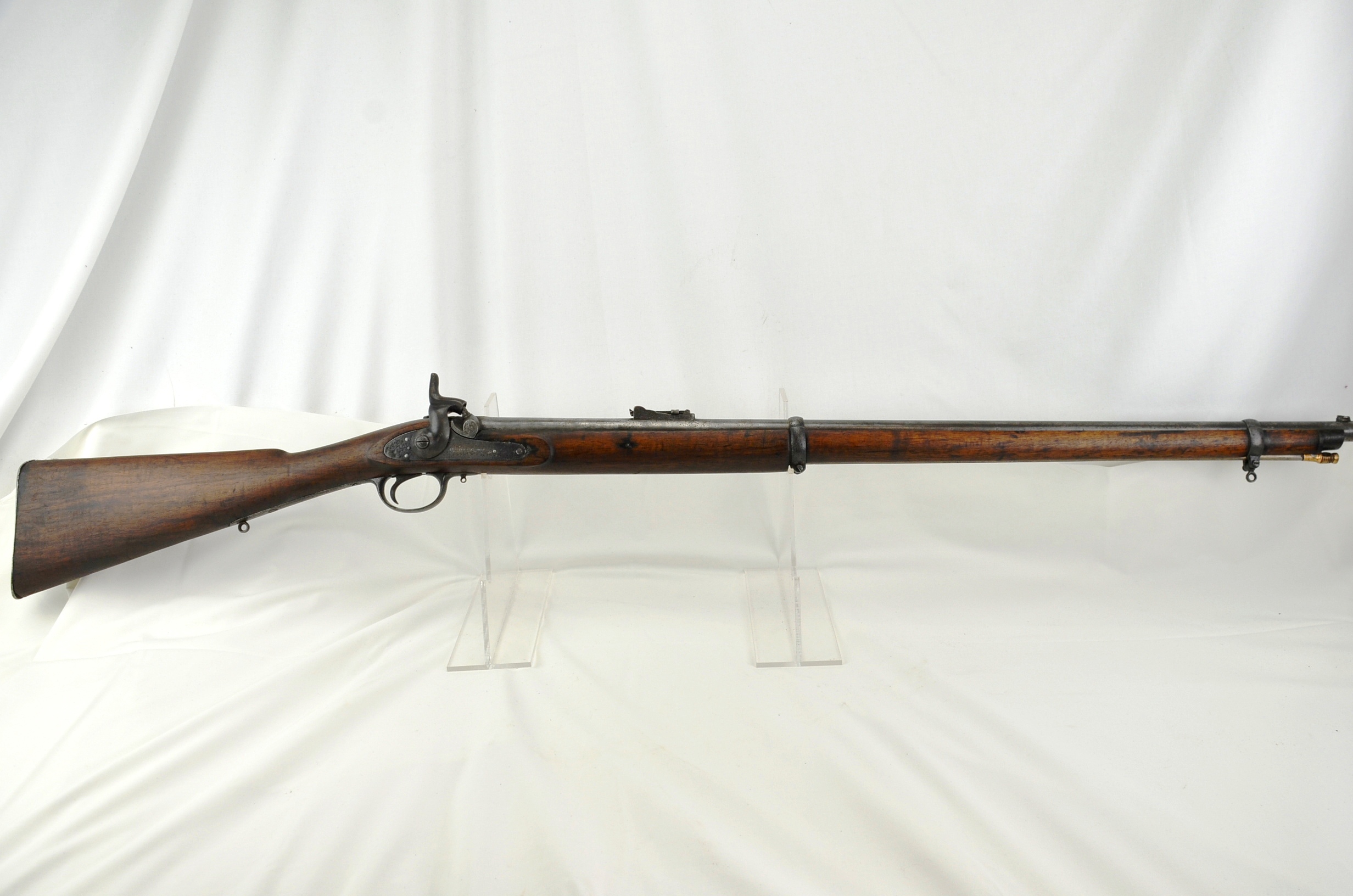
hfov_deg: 62.0
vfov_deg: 43.4
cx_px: 676
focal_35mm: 30
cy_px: 448
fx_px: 1125
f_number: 5.6
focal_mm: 20
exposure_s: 1/125
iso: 250
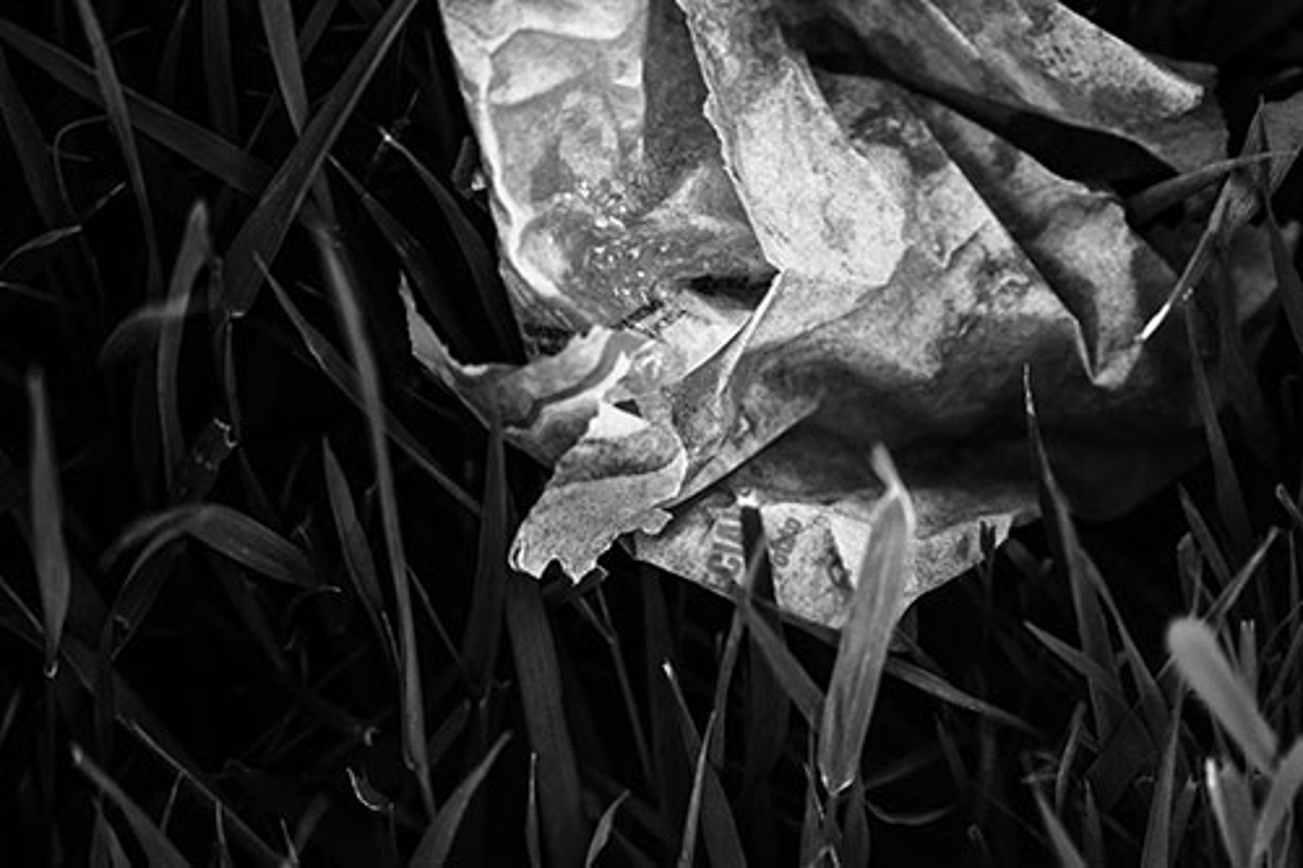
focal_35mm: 210
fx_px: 7598
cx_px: 652
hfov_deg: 9.8
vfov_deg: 6.5
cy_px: 434
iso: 2500
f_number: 6
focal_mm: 210
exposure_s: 1/1000
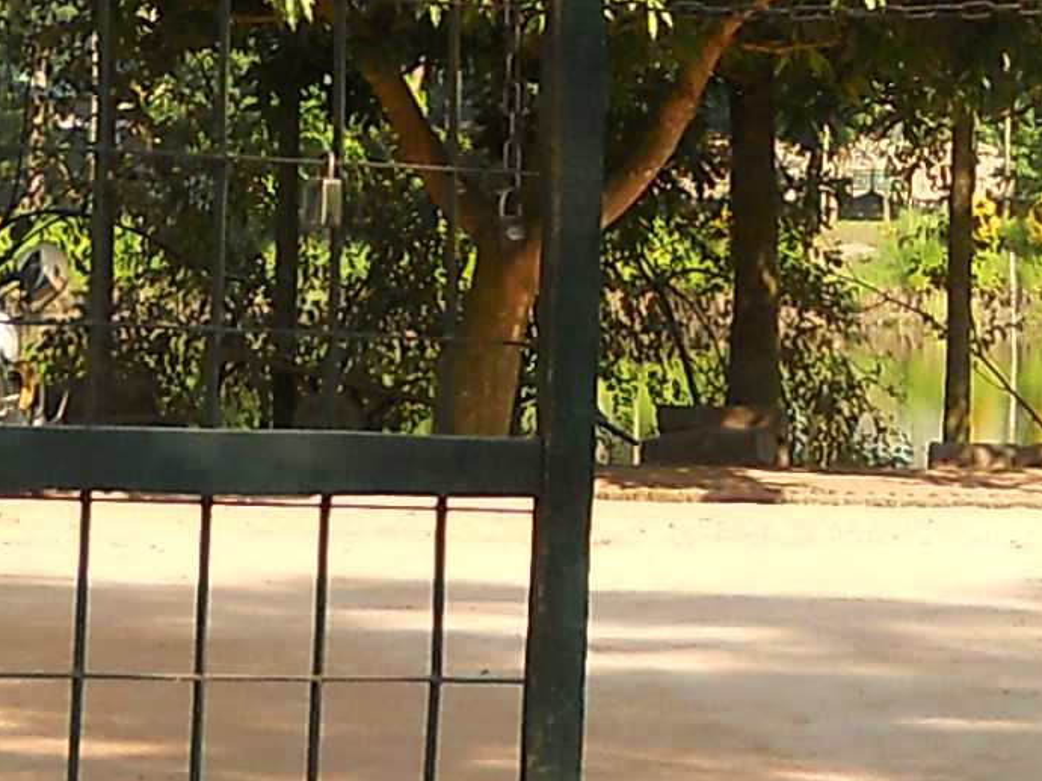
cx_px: 575
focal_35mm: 194
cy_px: -582
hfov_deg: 10.2
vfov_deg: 7.4
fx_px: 5838
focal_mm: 6.72
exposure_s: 1/320
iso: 80
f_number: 3.1
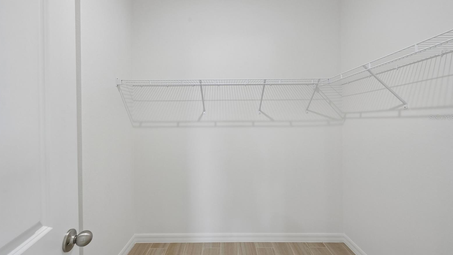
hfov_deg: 103.0
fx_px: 180
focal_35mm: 15
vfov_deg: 70.4
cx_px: 223
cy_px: 117
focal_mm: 14
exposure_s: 1/25
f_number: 8
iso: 400
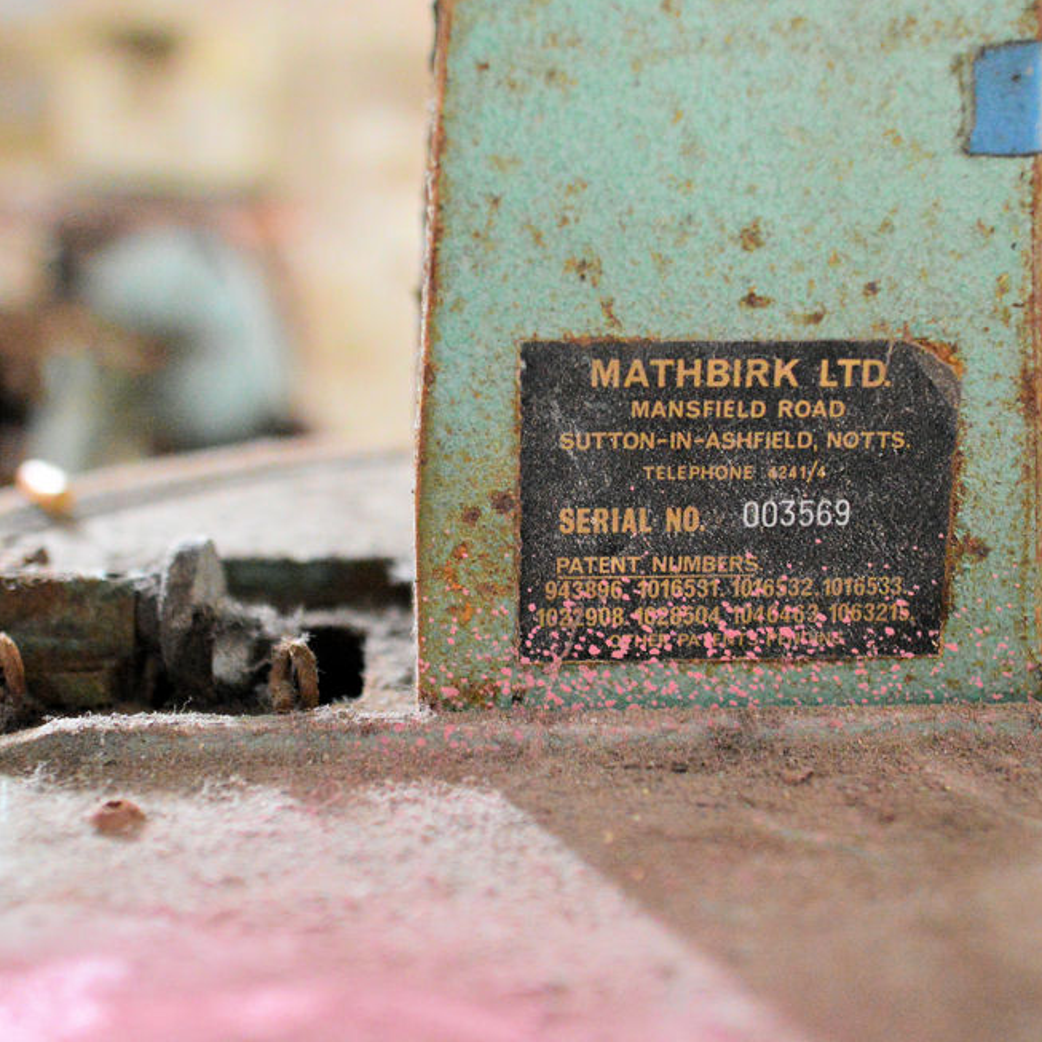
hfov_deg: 42.8
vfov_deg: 42.8
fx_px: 1328
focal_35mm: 39
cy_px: 526
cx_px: 504
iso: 2800
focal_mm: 20
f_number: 1.8
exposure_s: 1/60
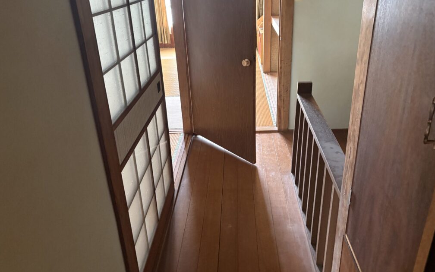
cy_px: 111
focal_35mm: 28
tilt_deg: -22.8
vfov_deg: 44.3
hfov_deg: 66.5
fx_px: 332
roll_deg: +4.0
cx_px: 221
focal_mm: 5.96
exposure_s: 1/40
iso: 500
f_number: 1.6
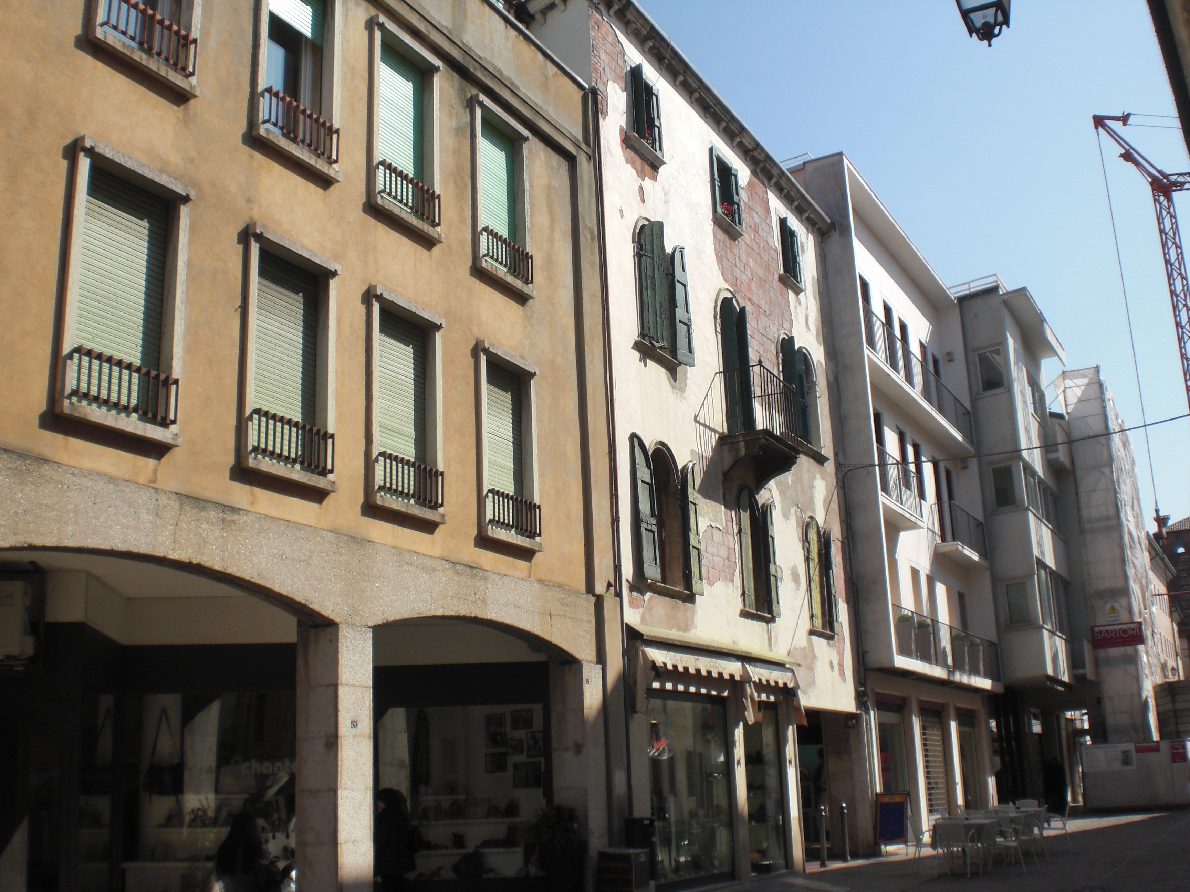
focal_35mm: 38
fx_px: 1306
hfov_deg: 49.0
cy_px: 446
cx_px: 595
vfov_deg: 37.7
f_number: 5.6
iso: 64
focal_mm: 6.3
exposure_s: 1/400
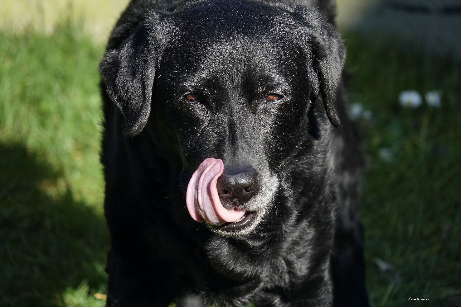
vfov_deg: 4.2
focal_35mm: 330
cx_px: 230
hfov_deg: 6.2
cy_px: 154
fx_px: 4226
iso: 100
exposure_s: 1/400
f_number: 4
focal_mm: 120.91
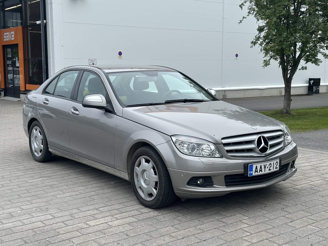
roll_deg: +0.2
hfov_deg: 39.7
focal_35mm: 48
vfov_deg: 30.3
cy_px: 123
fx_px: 455
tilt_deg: -7.3
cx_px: 164
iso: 64
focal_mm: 6.86
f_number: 1.78
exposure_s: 1/1992
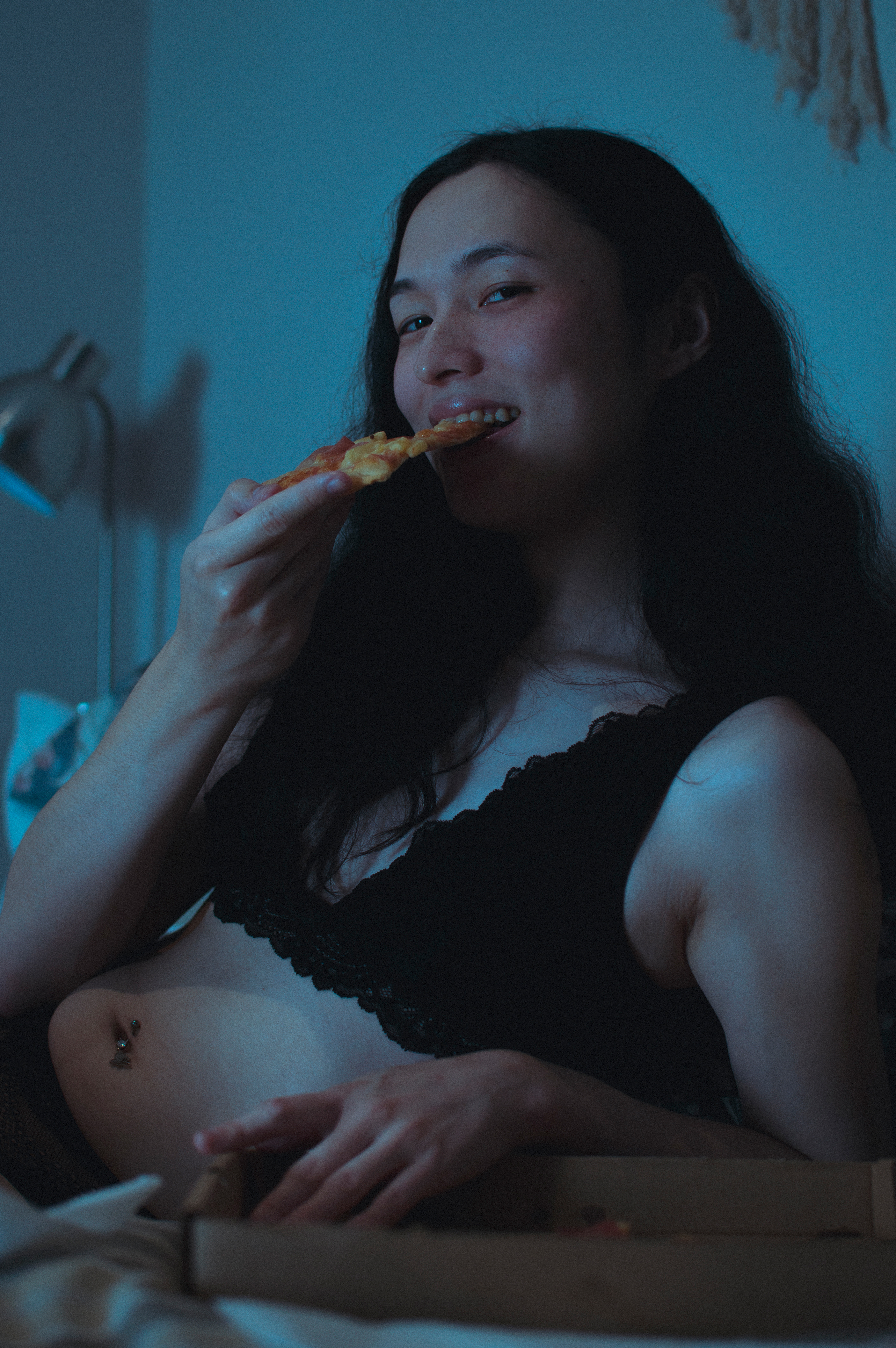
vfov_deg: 26.7
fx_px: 2844
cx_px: 446
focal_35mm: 76
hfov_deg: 17.9
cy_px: 675
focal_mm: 50
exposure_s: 1/200
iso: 400
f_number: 3.2
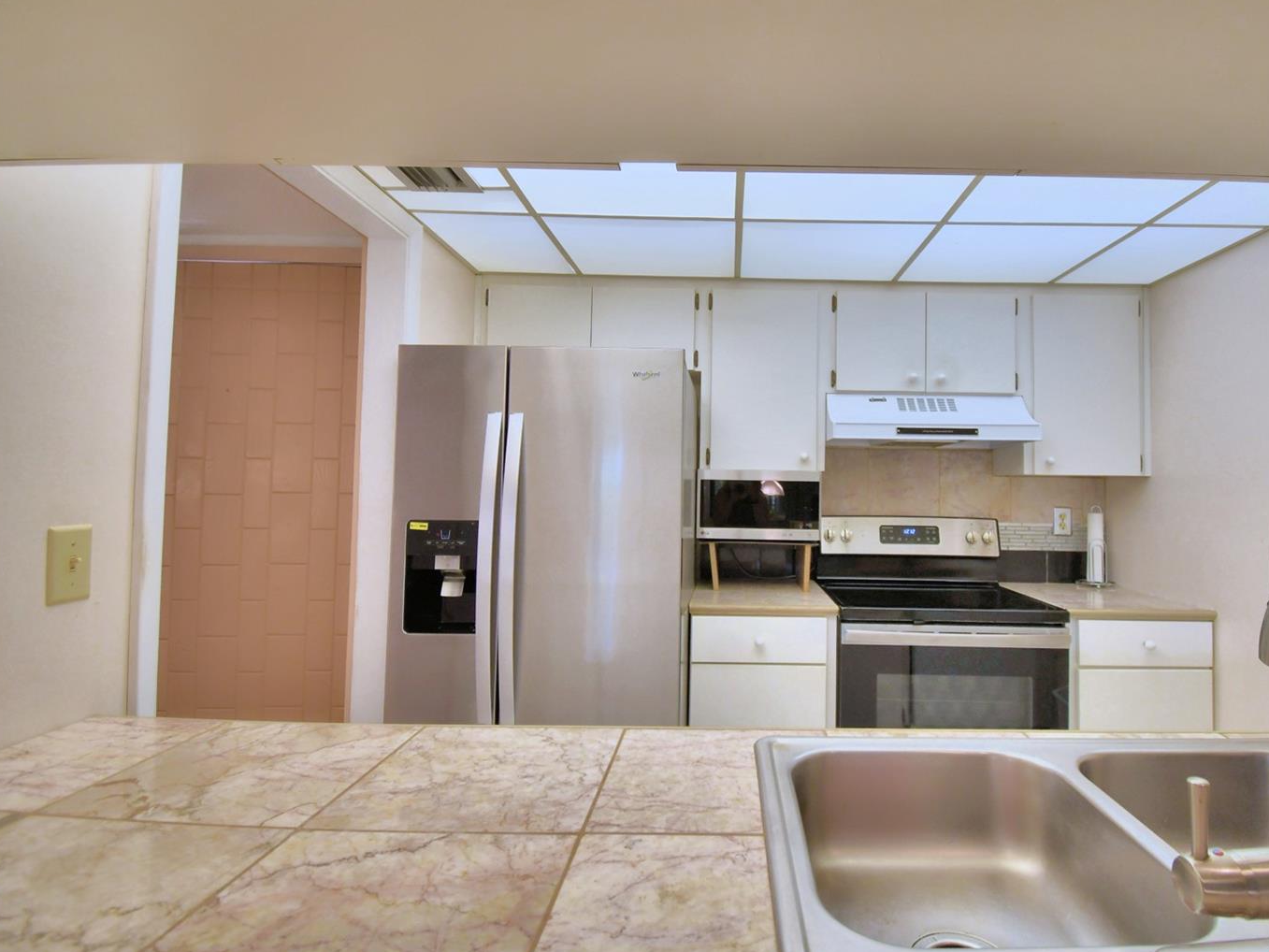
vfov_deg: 74.7
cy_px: 460
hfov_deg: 90.3
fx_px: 623
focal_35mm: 17
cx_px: 736
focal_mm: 10
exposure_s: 1/40
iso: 400
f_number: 4.5
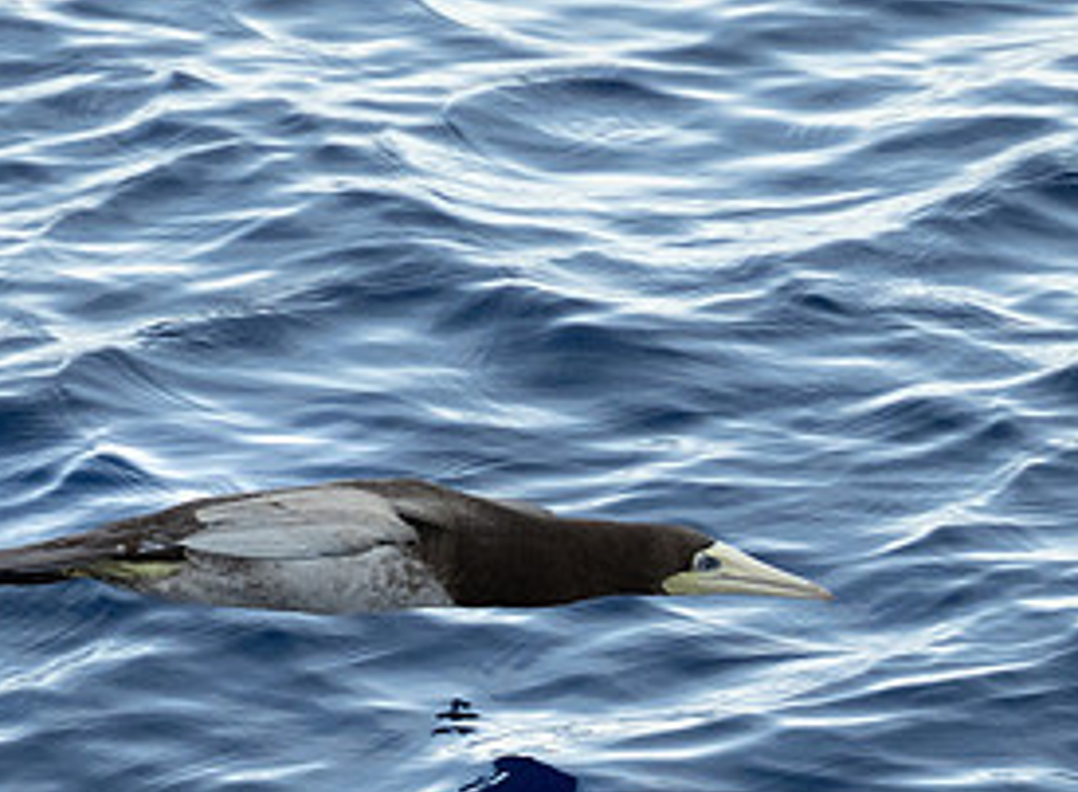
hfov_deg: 1.2
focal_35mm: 1733
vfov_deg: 0.8
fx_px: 53571
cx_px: 552
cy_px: 1090
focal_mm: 400
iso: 1600
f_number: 5.6
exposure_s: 1/2000
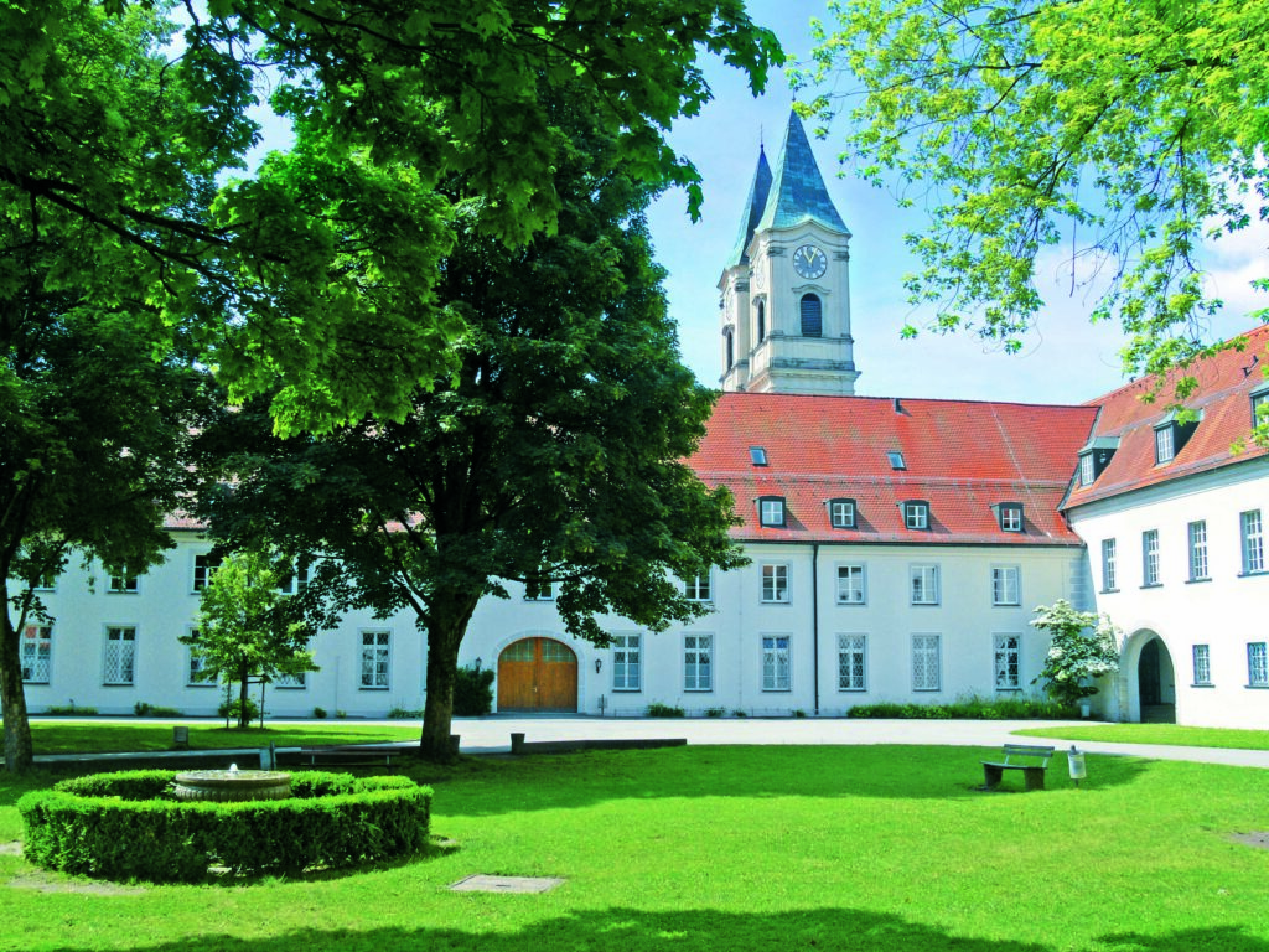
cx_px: 634
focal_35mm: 35
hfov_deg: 52.6
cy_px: 476
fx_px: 1283
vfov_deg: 40.7
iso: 80
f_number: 5.6
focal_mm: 7.4
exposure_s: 1/200
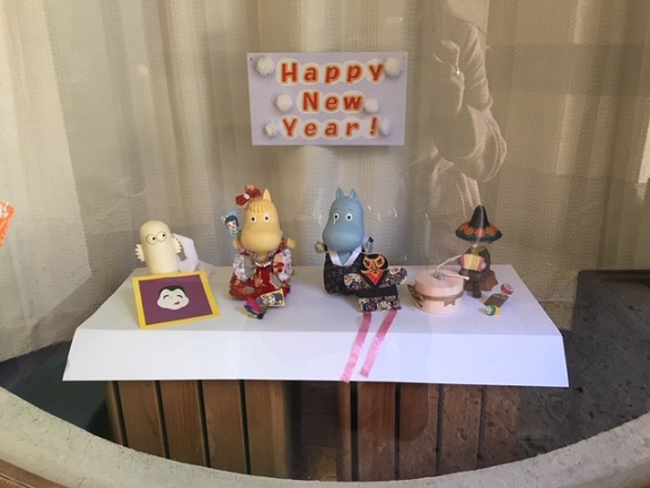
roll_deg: +1.1
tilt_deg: -19.7
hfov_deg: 61.7
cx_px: 325
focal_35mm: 29
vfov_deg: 48.2
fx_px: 545
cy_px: 244
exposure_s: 1/30
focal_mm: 4.15
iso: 64
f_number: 2.2
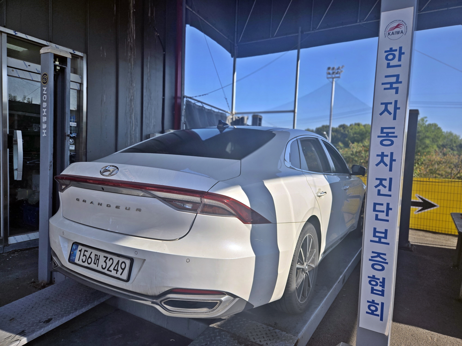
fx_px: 307
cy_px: 173
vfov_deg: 58.9
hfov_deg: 73.9
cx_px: 231
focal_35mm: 23
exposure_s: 1/2921
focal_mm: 5.4
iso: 50
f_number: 1.8
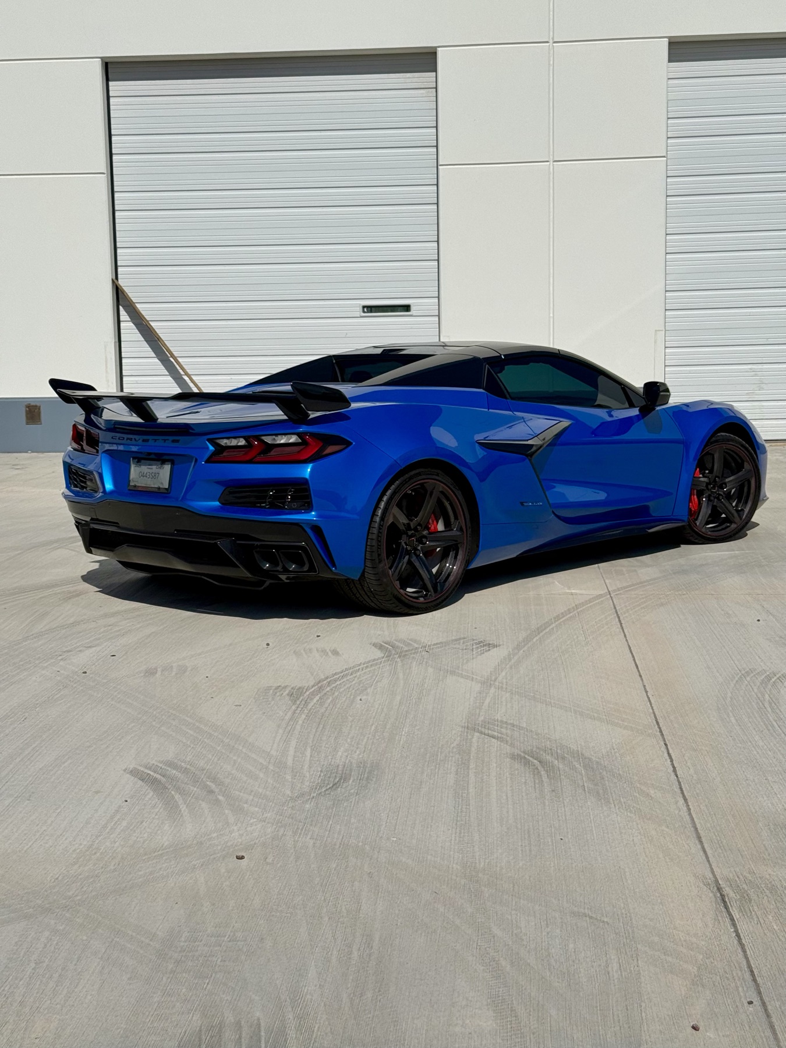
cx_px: 393
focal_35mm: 48
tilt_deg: -5.2
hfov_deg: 30.3
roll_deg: +0.6
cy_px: 524
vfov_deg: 39.7
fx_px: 1453
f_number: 1.78
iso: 50
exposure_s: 1/13333
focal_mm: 6.76
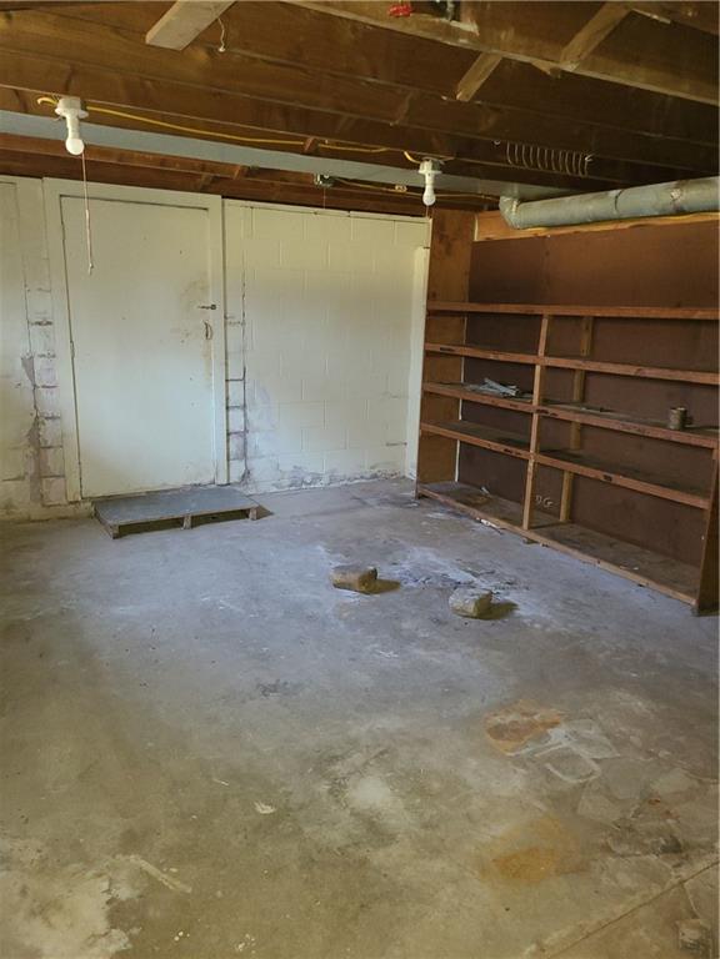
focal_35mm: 26
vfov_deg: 67.3
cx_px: 360
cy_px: 480
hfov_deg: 53.1
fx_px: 721
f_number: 1.8
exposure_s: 1/10
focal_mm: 5.4
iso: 320
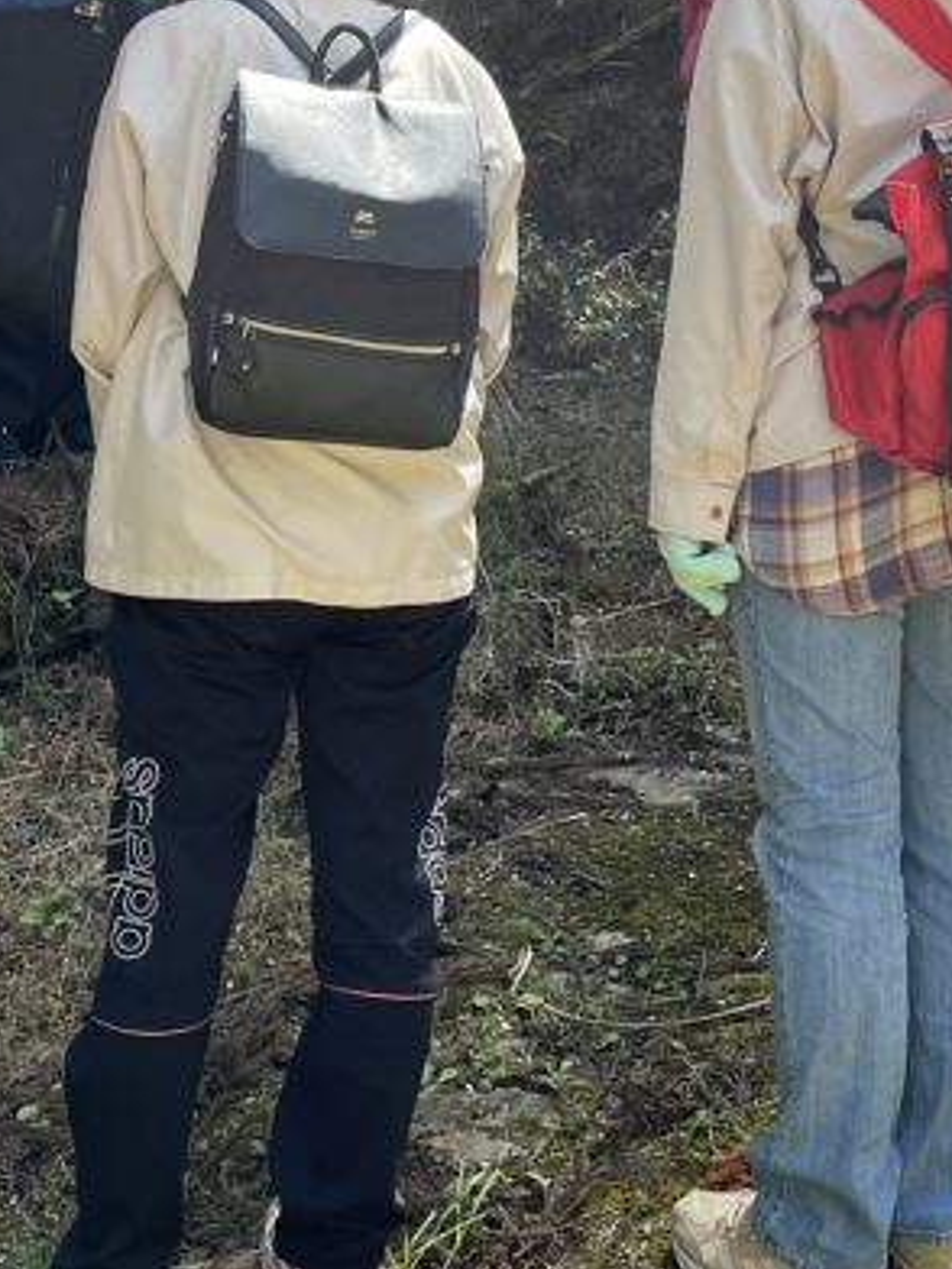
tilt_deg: +1.1
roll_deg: -2.2
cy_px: 288
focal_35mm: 68
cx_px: 515
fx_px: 2493
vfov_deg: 28.1
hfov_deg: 21.6
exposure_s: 1/226
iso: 32
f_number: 1.6
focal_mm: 4.2
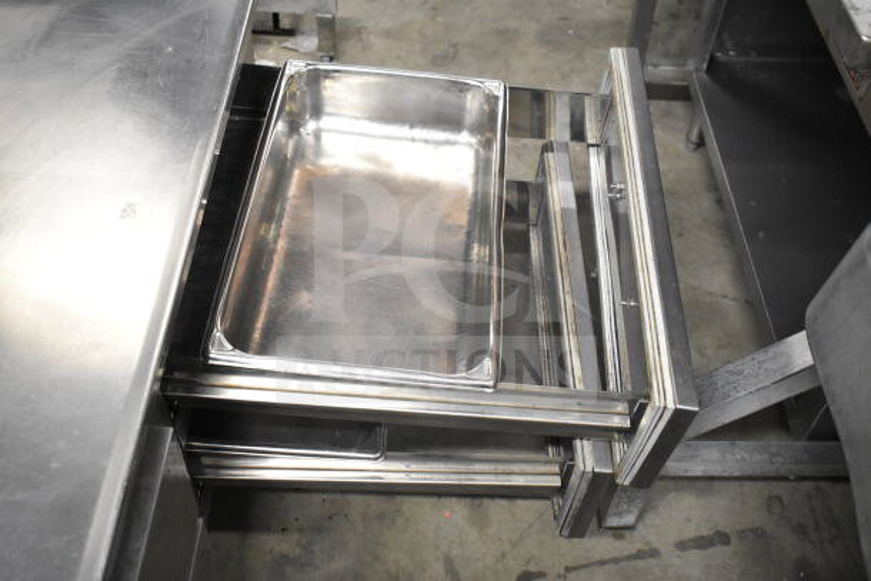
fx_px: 871
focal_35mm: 36
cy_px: 290
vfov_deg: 36.9
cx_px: 436
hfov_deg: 53.1
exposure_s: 1/40
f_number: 4
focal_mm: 24
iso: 3600
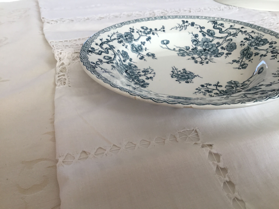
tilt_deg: -33.0
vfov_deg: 45.4
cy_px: 104
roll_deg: -0.7
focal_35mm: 31
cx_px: 140
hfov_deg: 58.4
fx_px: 250
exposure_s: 1/50
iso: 32
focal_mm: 3.3
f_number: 2.4
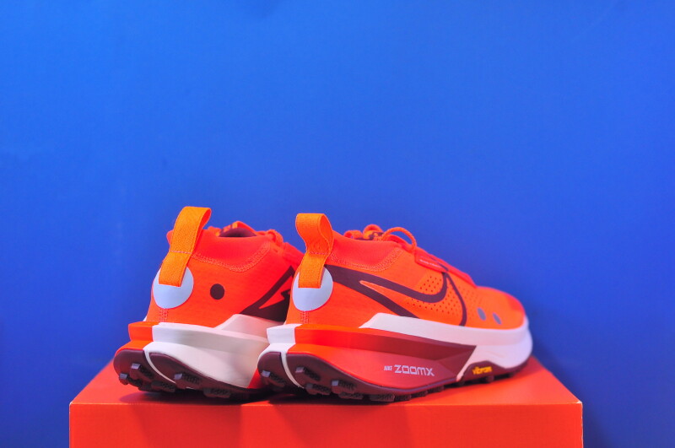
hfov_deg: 27.0
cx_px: 338
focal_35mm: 75
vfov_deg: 18.1
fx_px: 1404
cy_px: 224
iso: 250
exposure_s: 1/320
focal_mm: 50
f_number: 2.5
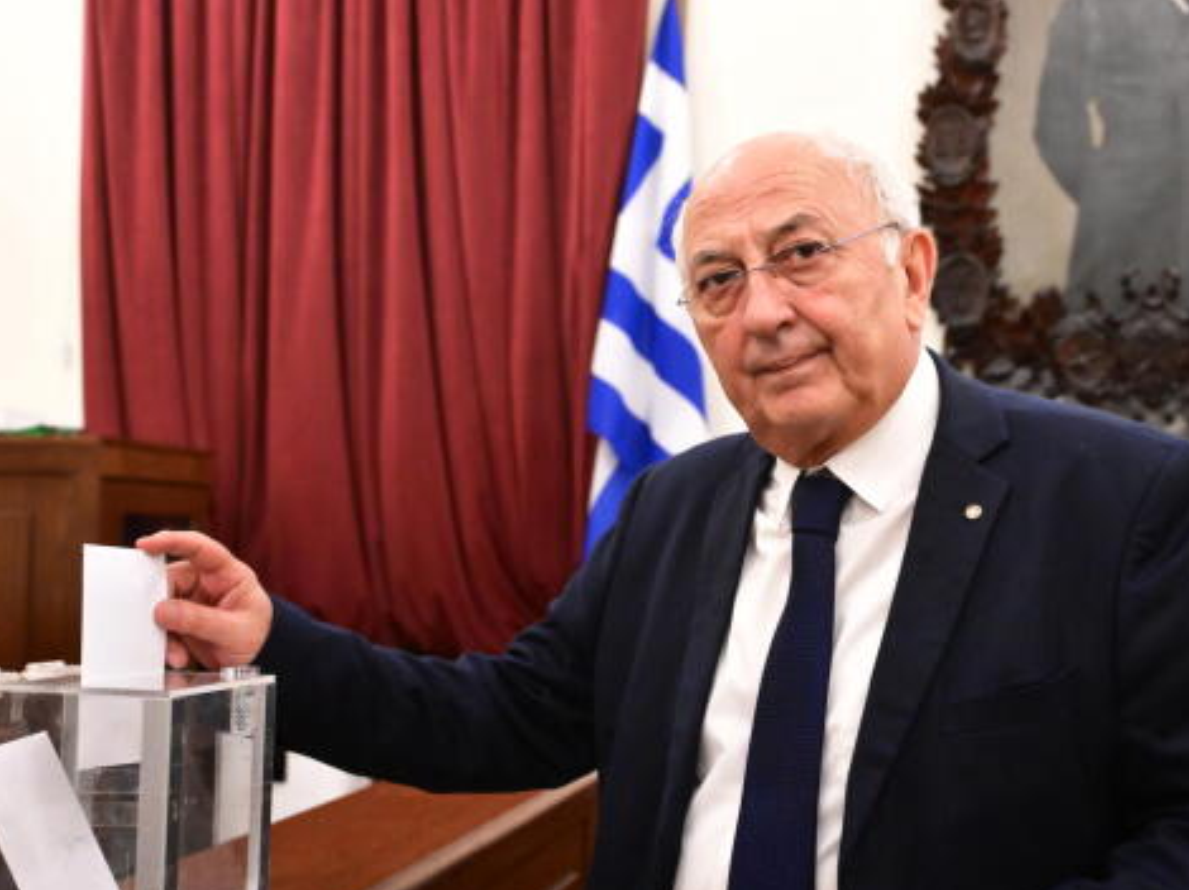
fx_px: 1717
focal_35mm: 50
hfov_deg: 38.2
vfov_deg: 29.1
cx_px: 660
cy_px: 430
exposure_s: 1/200
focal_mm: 37
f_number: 4.5
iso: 8000
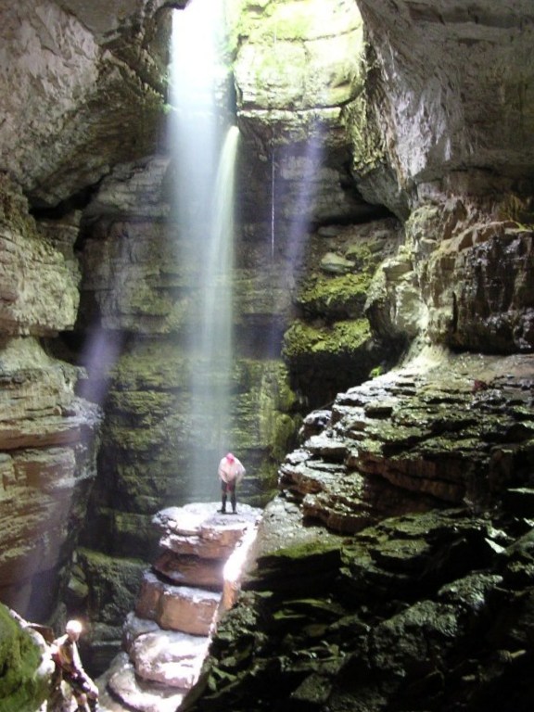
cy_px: 356
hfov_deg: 37.7
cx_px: 267
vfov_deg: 49.0
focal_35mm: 38
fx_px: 782
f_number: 2.8
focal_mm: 5.8
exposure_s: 1/1.3
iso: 400
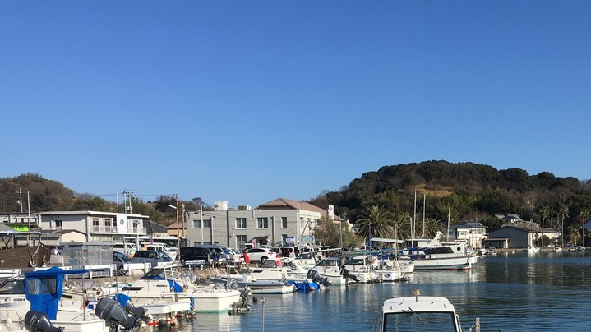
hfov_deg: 45.0
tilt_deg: -5.0
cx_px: 378
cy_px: 283
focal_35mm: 45
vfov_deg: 25.9
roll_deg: +1.0
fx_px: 705
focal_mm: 4.15
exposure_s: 1/2079
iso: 25
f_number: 2.2
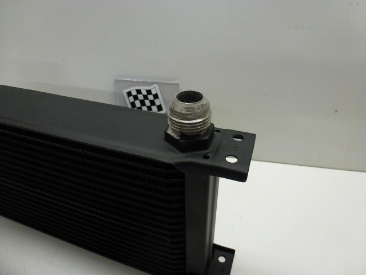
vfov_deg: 56.8
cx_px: 183
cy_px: 138
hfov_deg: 71.6
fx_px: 254
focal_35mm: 24
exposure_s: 1/60
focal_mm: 4.3
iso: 200
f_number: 3.3
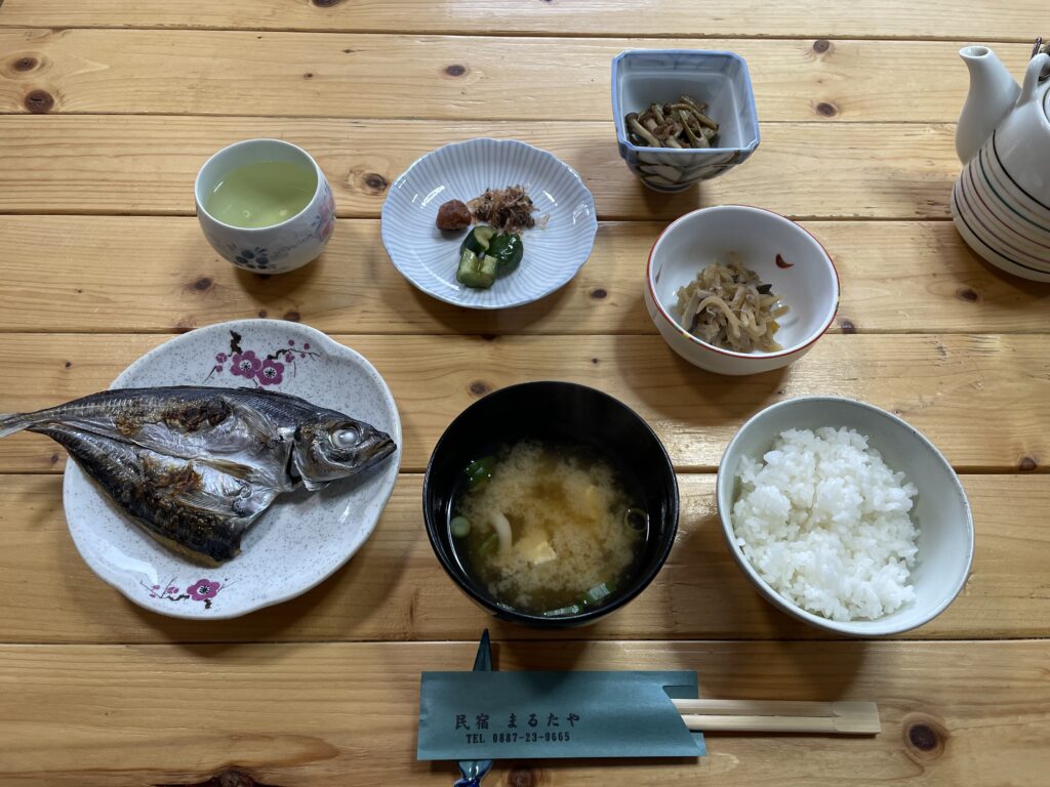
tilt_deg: -61.1
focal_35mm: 26
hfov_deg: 67.3
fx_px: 789
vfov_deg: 53.1
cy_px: 394
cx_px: 525
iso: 64
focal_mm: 4.2
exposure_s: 1/120
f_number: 1.6
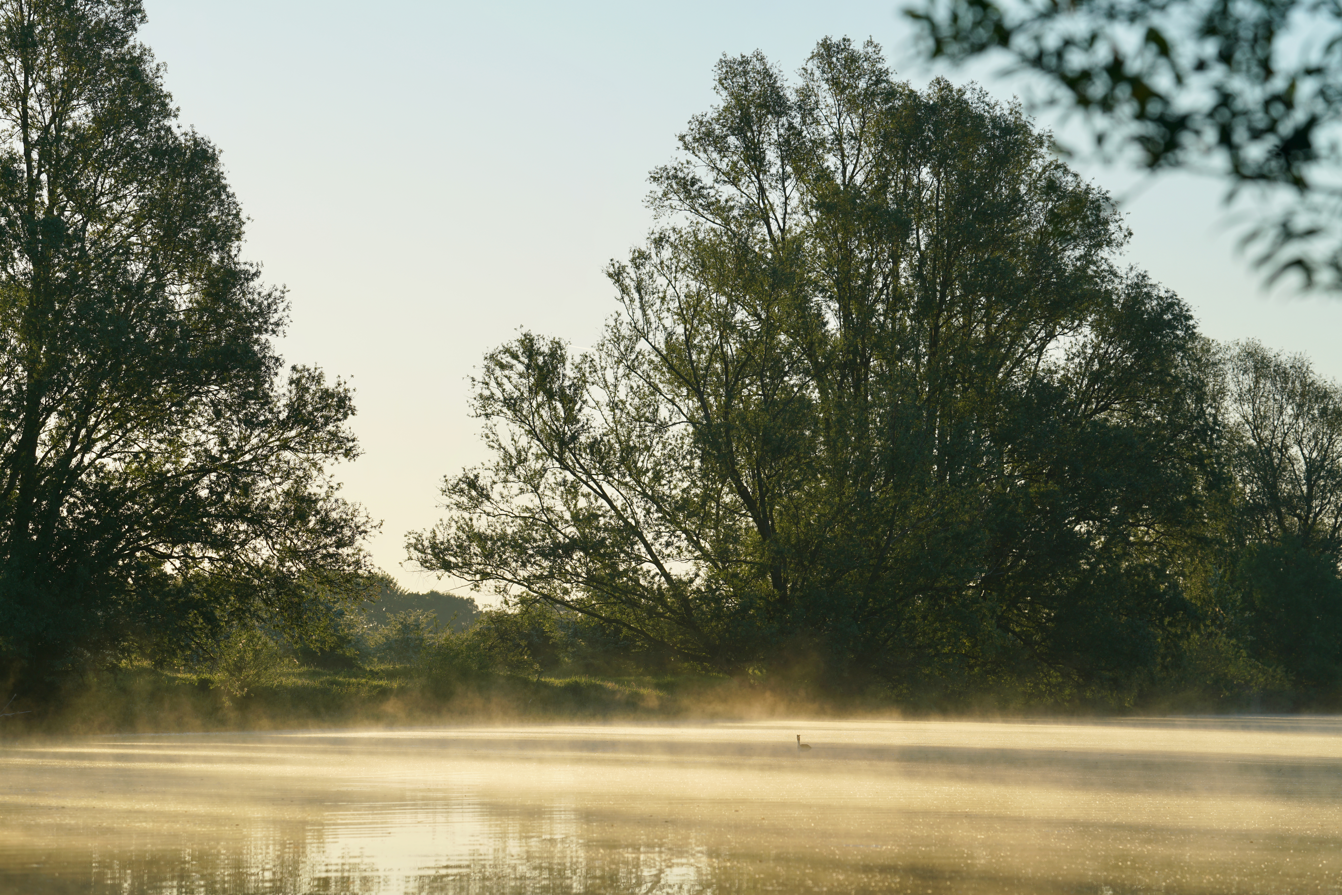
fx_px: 4772
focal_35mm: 128
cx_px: 671
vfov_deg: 10.7
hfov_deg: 16.0
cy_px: 448
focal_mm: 128
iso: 100
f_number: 8
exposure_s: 1/200
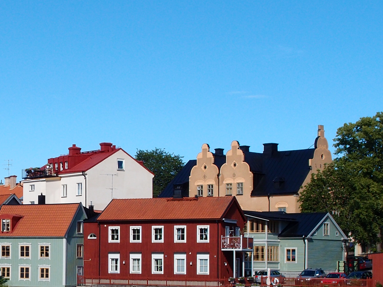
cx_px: 24
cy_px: 234
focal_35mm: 92
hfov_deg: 20.8
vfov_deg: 15.9
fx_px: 1018
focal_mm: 8.99
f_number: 4.5
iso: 100
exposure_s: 1/800
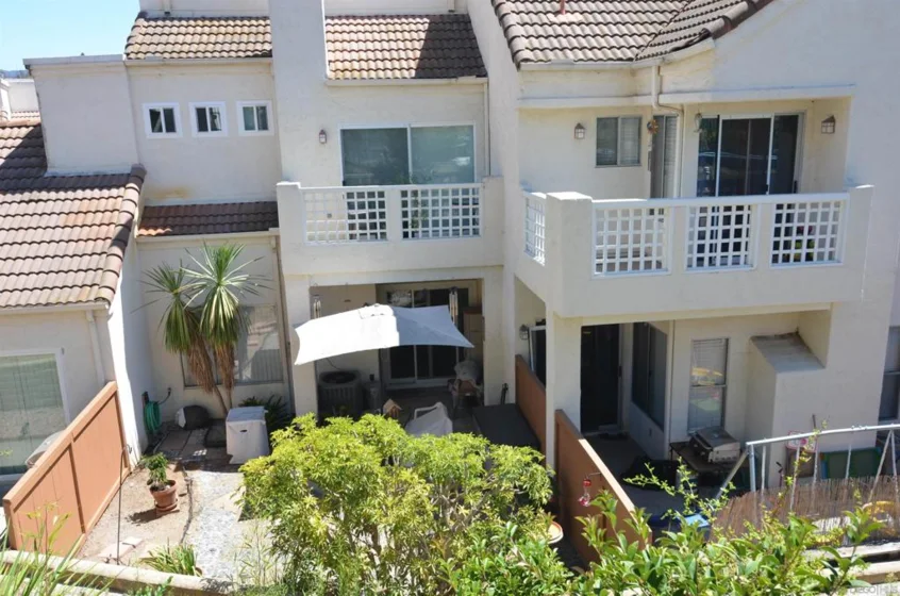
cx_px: 450
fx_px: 748
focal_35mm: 30
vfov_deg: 43.4
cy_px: 298
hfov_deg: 62.0
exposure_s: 1/250
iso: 200
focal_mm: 20
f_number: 8
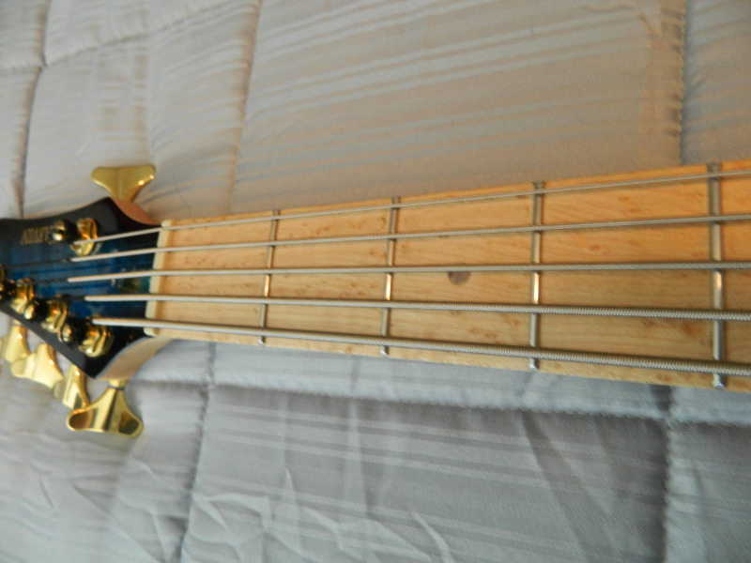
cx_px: 376
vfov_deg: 54.9
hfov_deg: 69.4
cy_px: 282
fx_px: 542
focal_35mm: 25
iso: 100
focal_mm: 4.5
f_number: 3.1
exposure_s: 1/6
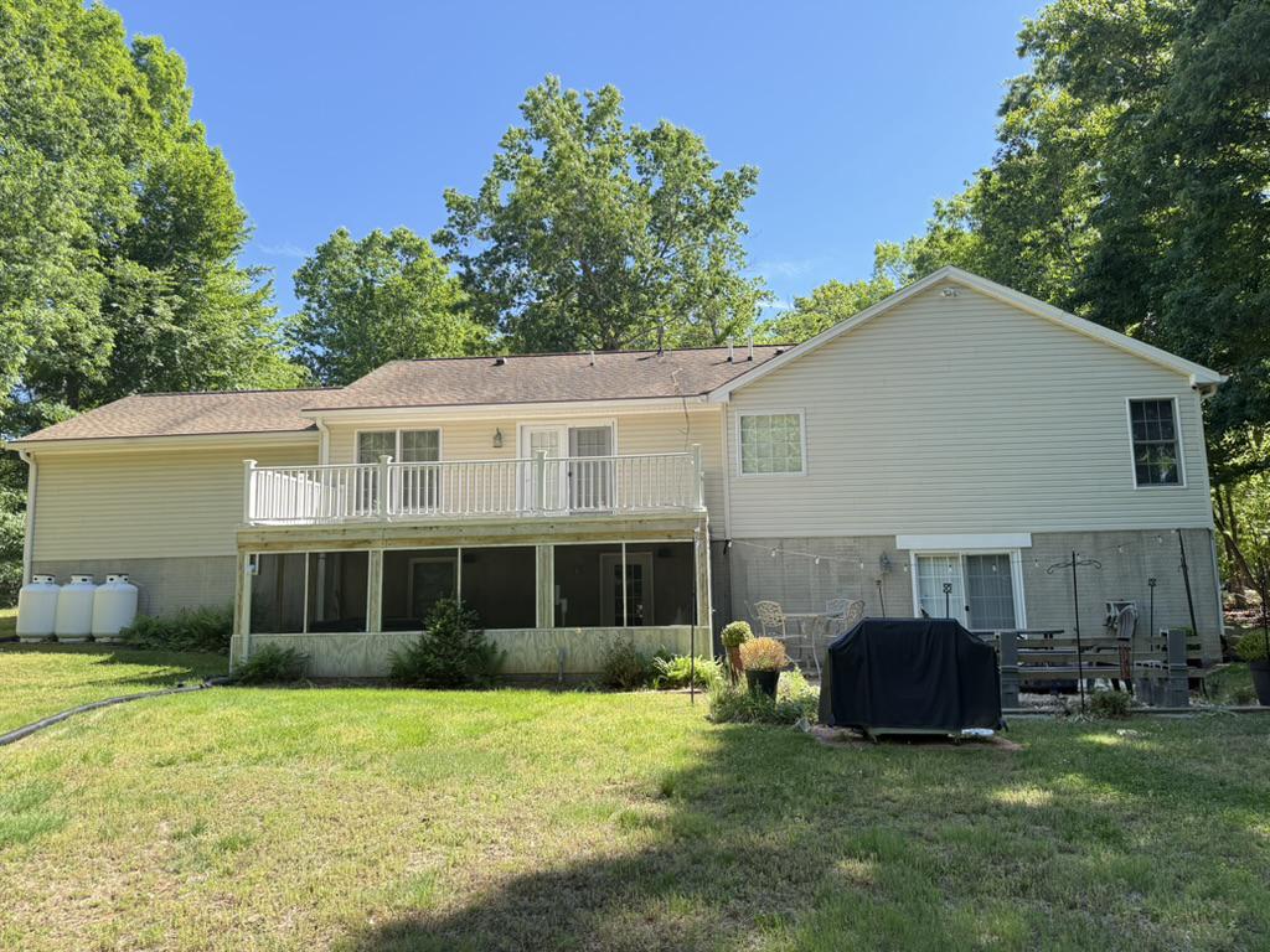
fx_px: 881
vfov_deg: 56.8
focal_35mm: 24
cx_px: 635
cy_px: 476
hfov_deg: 71.6
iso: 100
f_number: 1.78
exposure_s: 1/459
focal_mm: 6.76
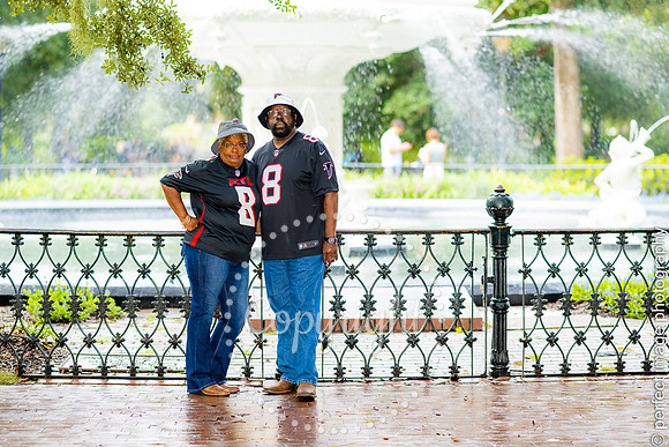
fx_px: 2015
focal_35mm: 108
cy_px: 224
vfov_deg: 12.6
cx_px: 334
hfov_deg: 18.9
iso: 100
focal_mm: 105
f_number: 2.2
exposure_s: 1/200
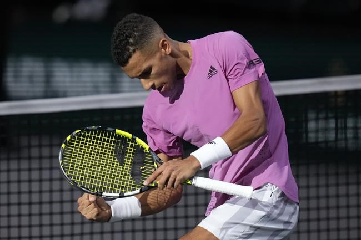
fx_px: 4010
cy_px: 120
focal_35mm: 400
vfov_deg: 3.4
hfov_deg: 5.2
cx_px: 180
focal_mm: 400
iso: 5000
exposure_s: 1/5000
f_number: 2.8
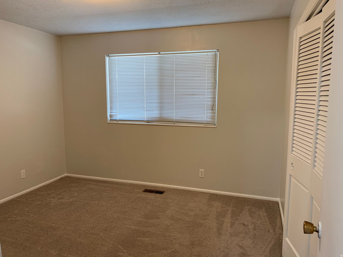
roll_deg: -0.6
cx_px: 172
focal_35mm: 26
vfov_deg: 53.1
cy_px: 128
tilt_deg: -6.1
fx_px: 258
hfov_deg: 67.3
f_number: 1.8
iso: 125
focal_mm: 4.25
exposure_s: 1/60
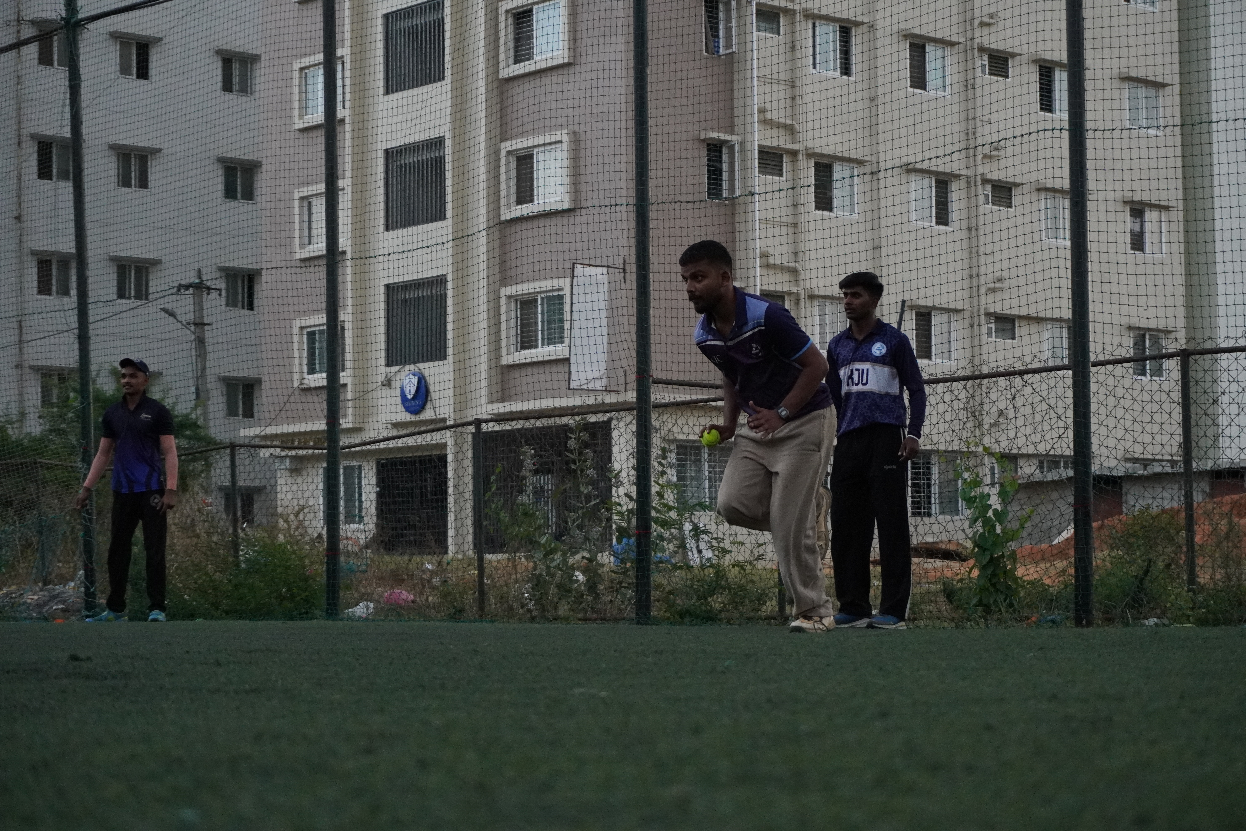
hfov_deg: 27.0
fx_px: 2596
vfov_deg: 18.2
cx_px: 623
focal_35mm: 75
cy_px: 416
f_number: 5.6
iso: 2500
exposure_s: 1/1000
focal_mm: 50
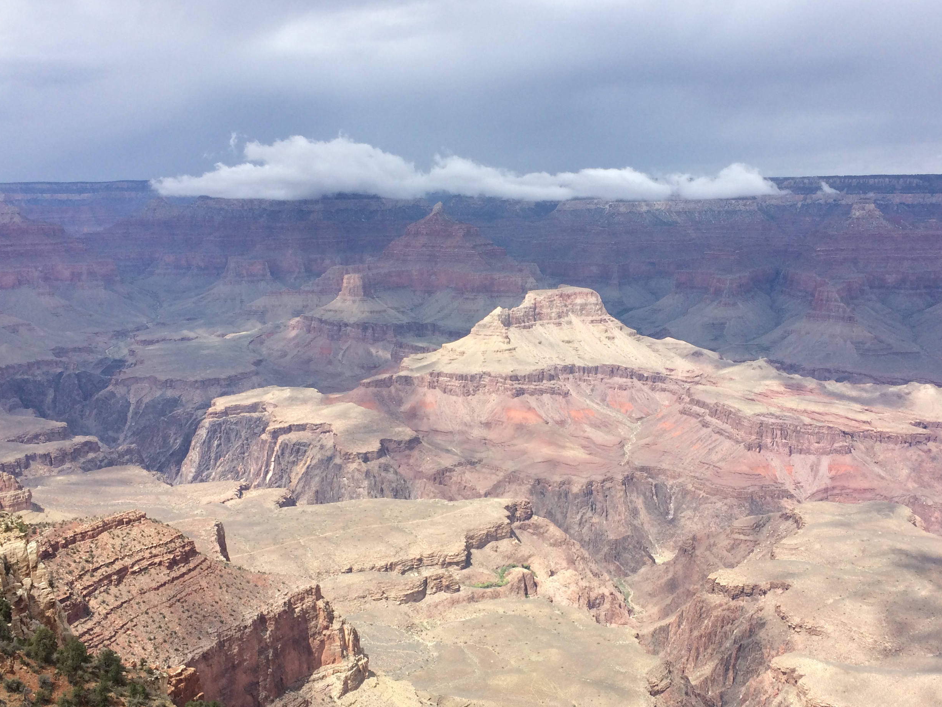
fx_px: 1089
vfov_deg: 35.8
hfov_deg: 46.8
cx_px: 501
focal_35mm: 40
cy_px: 440
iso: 32
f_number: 2.2
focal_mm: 4.12
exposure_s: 1/2283
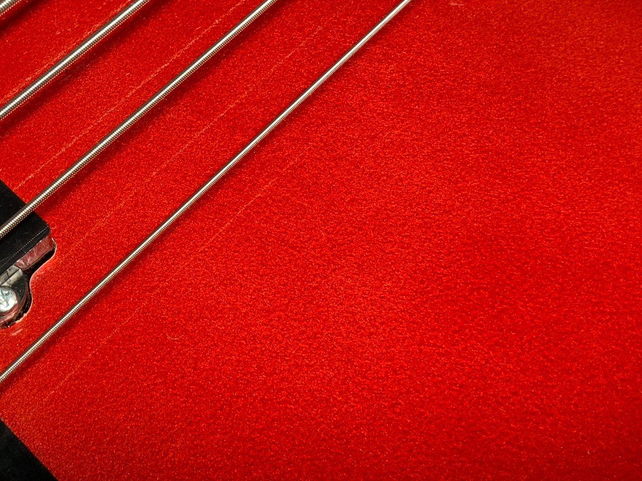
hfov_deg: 31.5
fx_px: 1094
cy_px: 196
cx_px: 92
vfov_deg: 24.8
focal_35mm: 59
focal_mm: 3
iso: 64
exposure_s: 1/52
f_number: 1.8
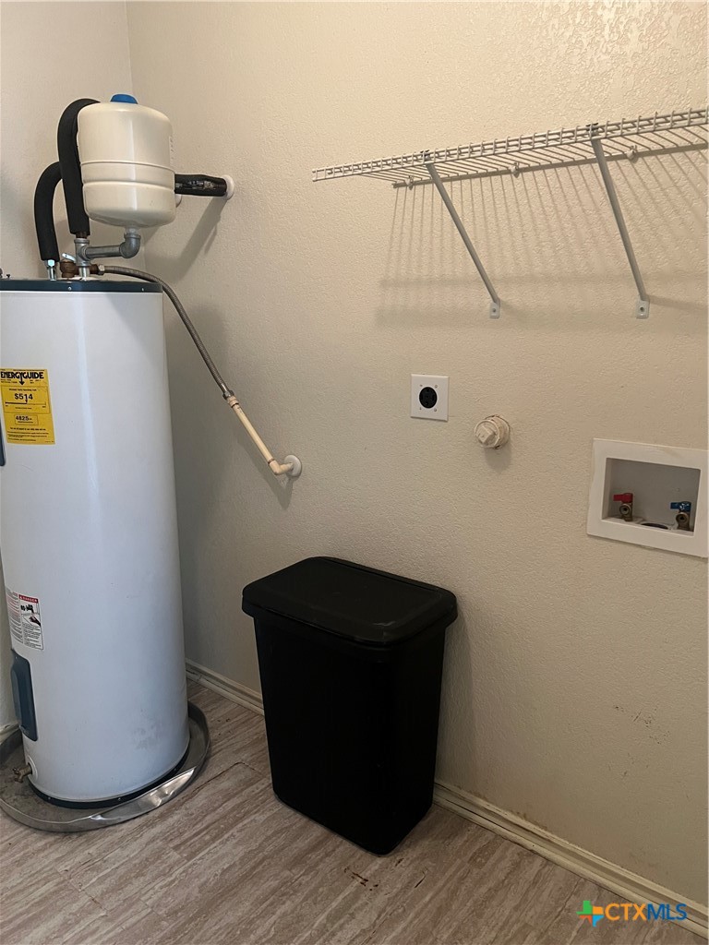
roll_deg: +1.2
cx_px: 354
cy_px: 472
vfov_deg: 67.3
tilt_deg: -12.2
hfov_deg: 53.1
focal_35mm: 26
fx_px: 710
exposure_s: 1/60
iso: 400
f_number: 1.5
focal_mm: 5.7
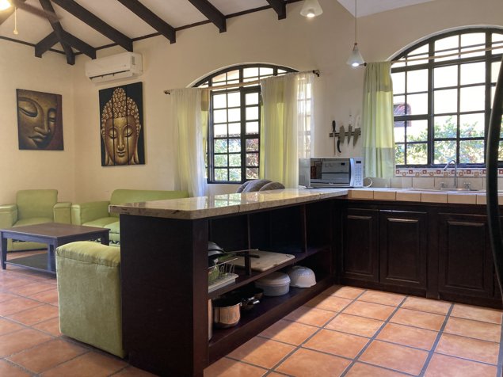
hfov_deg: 63.5
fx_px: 407
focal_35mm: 28
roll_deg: +0.5
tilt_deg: -2.6
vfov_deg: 49.7
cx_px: 252
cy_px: 188
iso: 160
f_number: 1.8
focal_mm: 3.99
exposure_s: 1/60
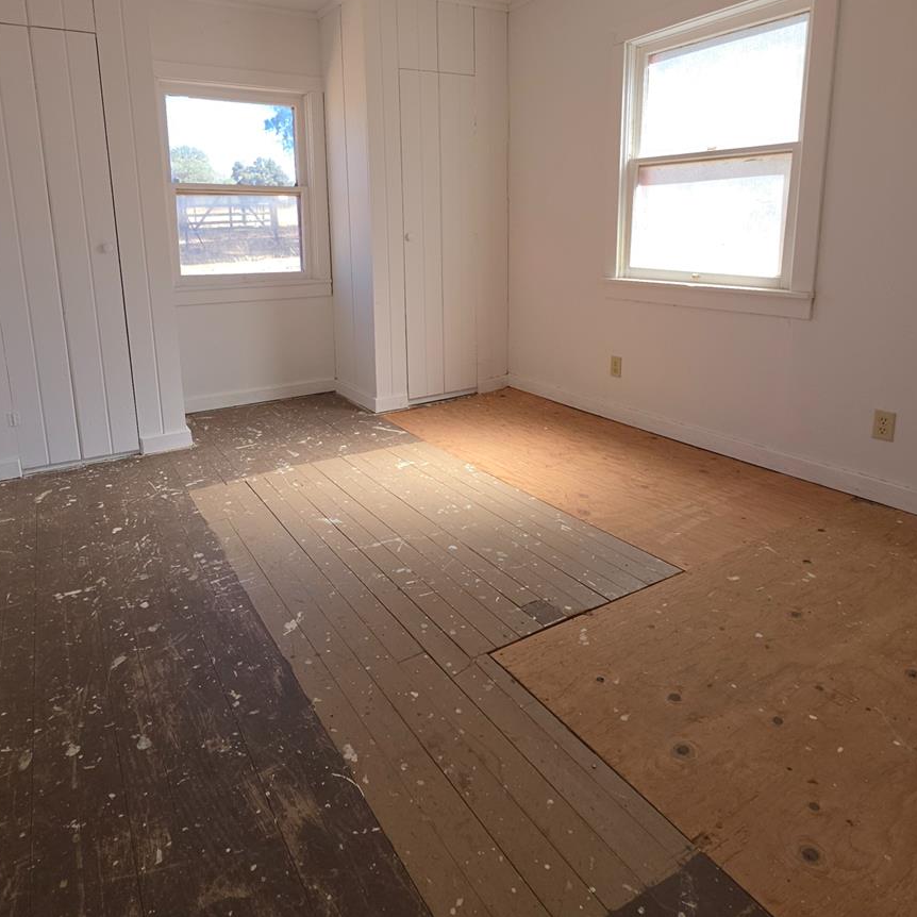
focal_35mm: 20
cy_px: 355
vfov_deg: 73.8
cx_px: 395
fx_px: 599
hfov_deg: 74.4
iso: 16
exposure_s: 1/60
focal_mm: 2.2
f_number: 1.9
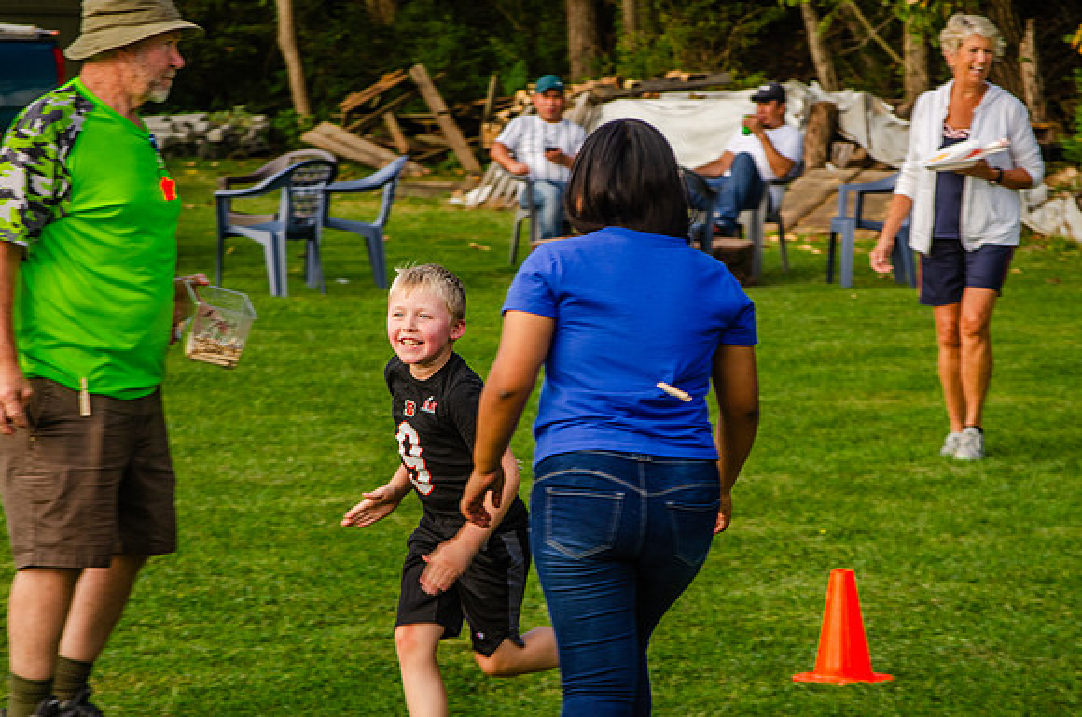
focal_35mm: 158
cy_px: 358
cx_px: 541
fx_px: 4723
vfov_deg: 8.7
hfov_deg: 13.1
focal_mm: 105
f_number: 7.1
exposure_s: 1/200
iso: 200
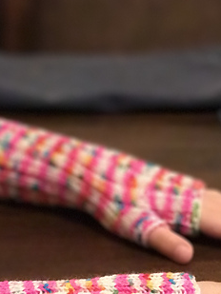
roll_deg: +2.5
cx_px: 36
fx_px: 1004
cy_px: 229
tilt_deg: -24.5
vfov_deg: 16.6
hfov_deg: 12.5
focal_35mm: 118
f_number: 2.8
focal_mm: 6.6
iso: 1250
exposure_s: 1/60
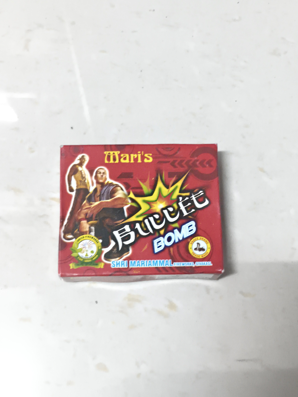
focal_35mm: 50
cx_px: 149
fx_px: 574
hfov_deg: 29.1
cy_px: 198
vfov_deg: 38.2
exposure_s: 1/50
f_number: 1.85
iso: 6400
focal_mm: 7.1
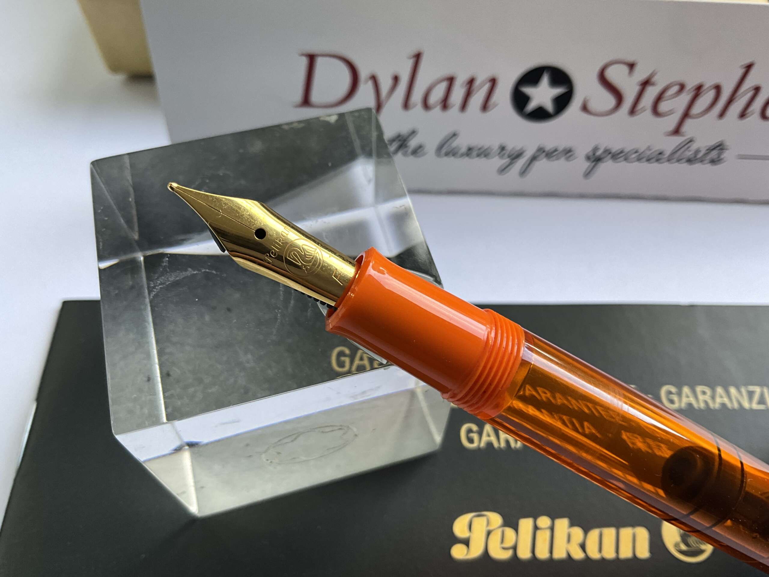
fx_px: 644
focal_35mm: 29
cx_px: 384
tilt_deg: -60.6
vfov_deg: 48.2
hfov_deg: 61.7
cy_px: 288
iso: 64
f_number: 1.8
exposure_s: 1/122
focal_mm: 3
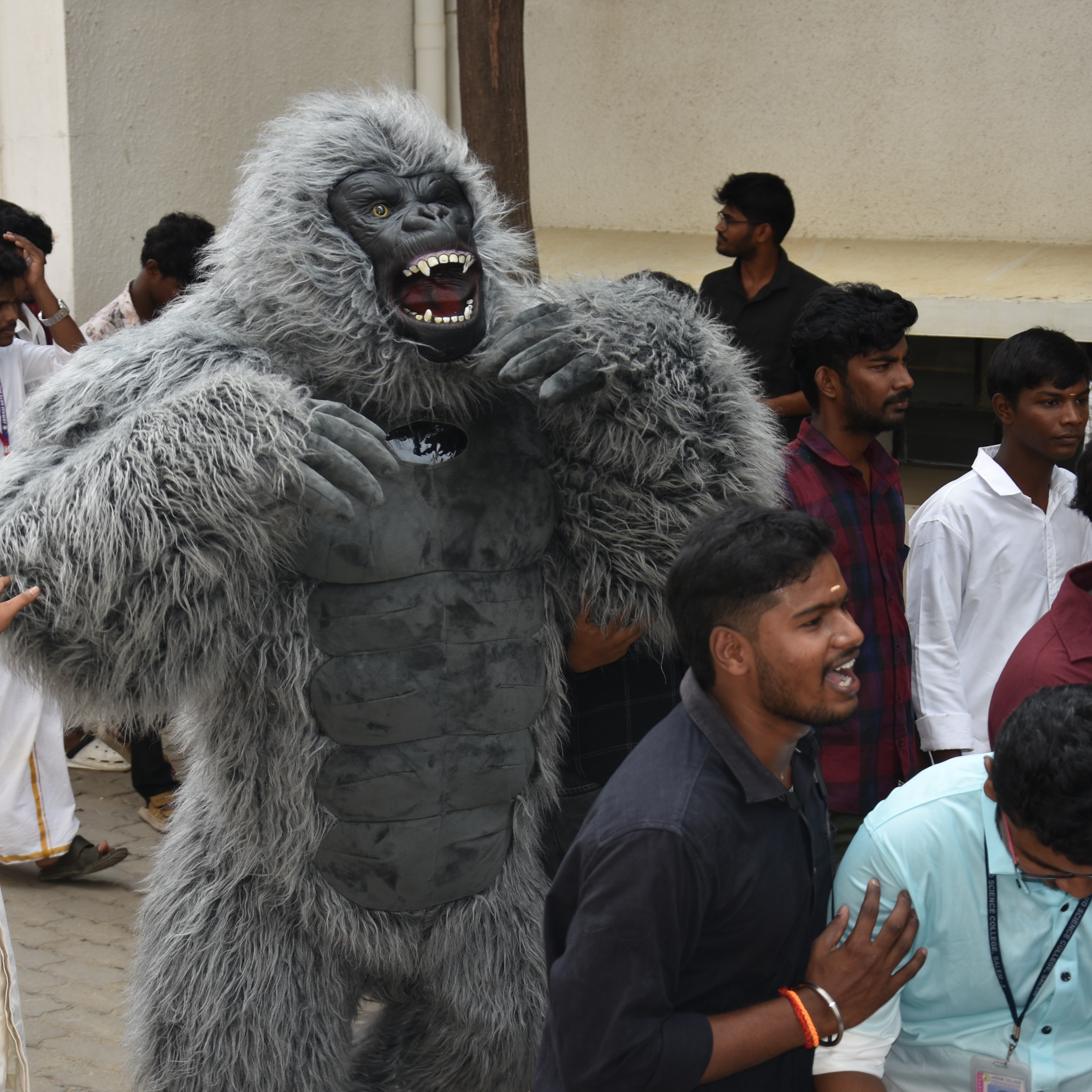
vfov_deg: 22.5
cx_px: 425
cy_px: 544
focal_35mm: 77
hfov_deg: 22.4
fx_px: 2748
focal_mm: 40
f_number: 4.8
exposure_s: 1/250
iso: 100
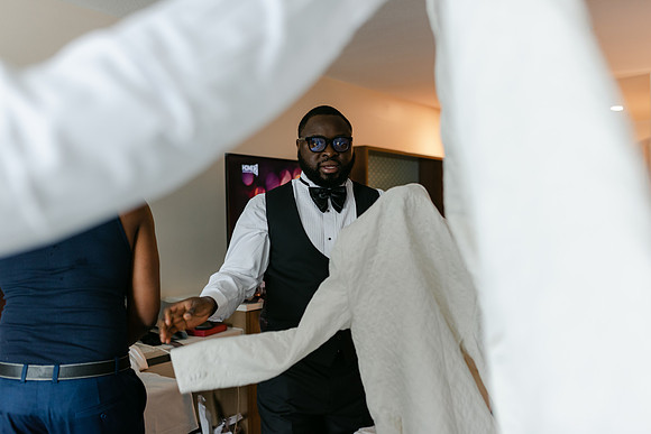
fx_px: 633
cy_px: 217
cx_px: 326
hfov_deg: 54.4
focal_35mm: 35
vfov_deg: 37.9
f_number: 2
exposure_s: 1/160
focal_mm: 35
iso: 400
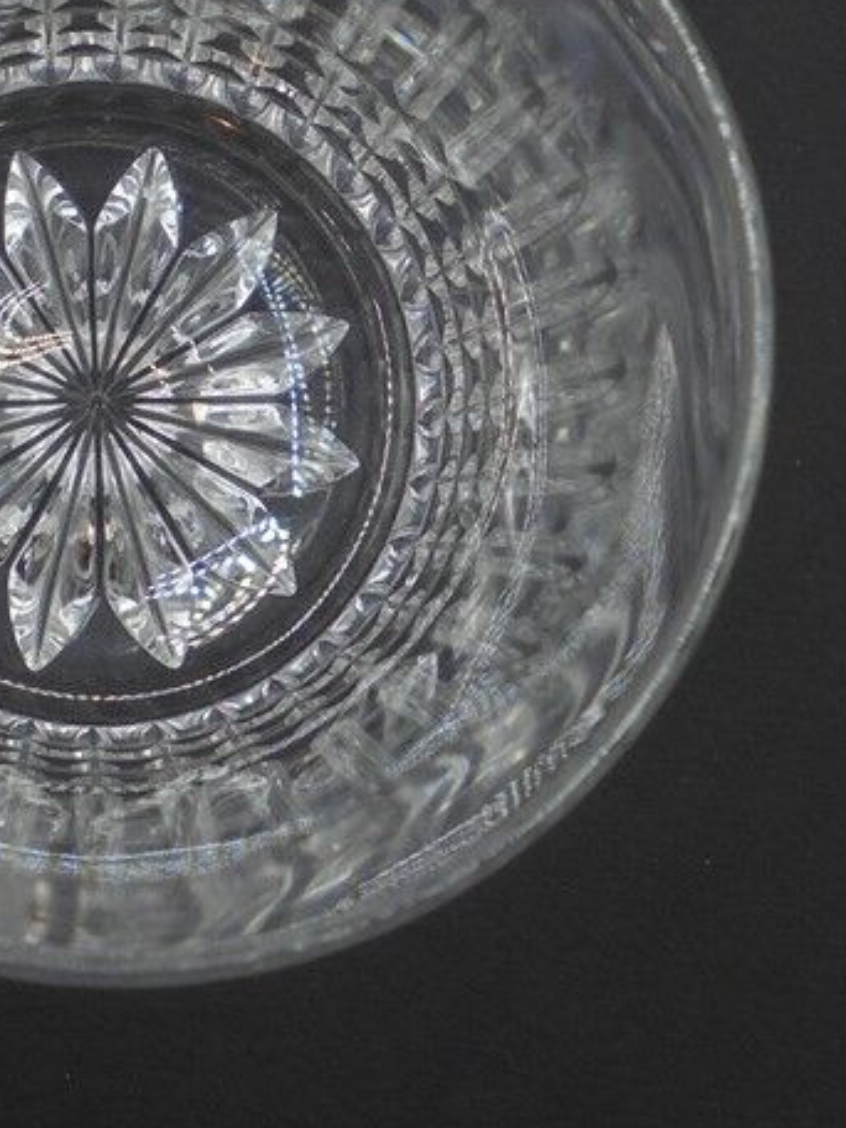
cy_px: 247
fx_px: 2444
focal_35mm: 75
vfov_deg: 25.6
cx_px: 127
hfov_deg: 19.4
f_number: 4.2
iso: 100
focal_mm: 6.9
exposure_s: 1/50
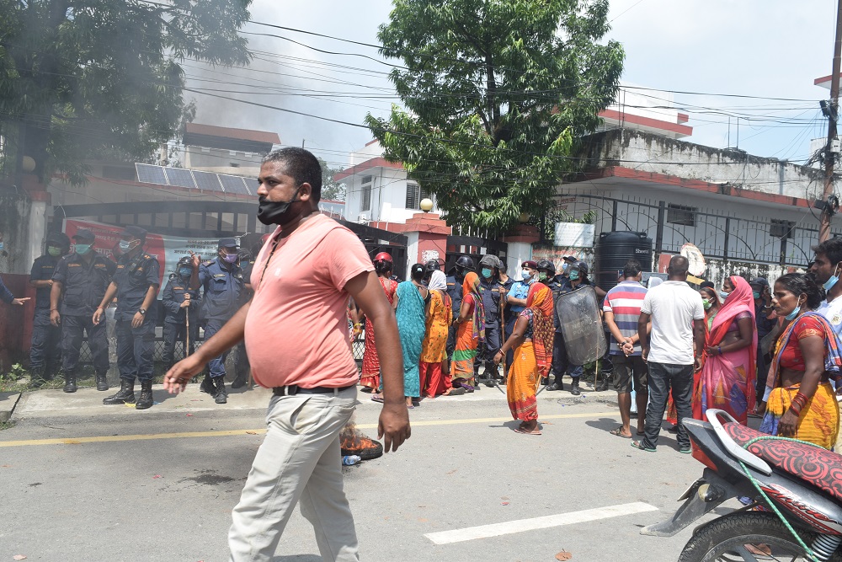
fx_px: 632
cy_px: 281
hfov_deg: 67.4
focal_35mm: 27
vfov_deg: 47.9
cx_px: 421
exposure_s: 1/320
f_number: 9
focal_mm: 18
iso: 200
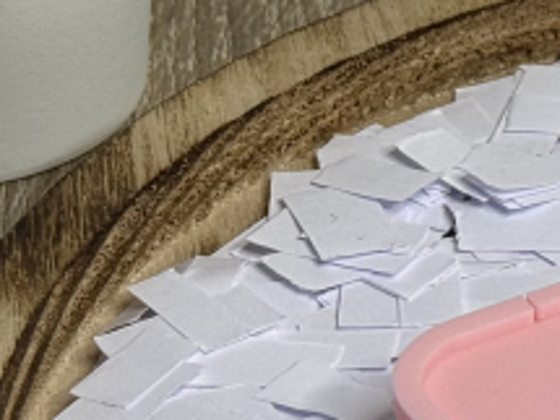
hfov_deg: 8.4
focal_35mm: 225
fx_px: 3638
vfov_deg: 6.6
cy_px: 3
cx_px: 1039
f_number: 1.8
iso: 100
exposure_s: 1/100
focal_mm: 6.8
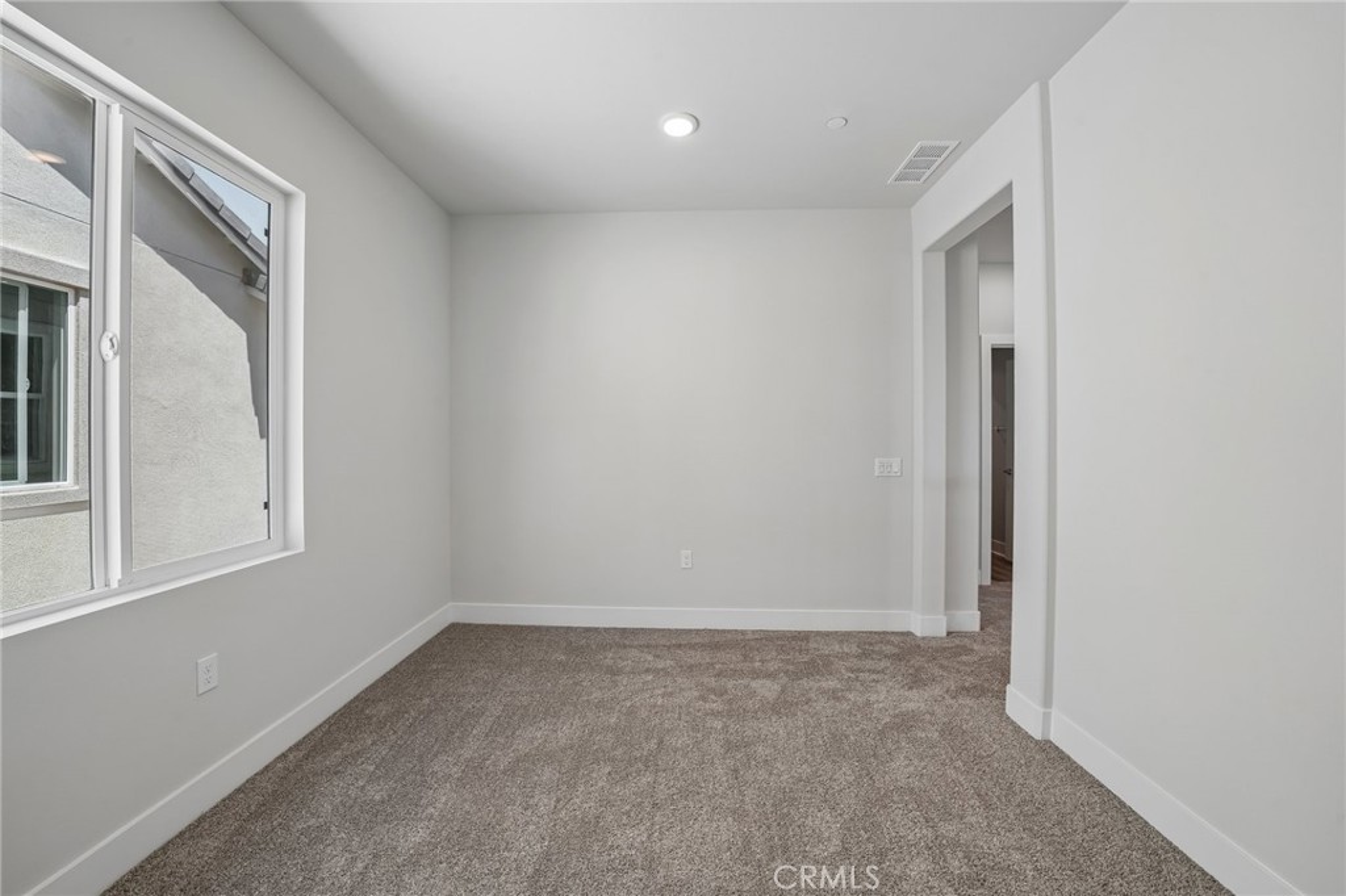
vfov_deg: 90.0
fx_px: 448
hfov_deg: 112.6
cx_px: 673
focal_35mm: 12
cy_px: 448
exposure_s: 1/30
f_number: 9
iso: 400
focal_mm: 12
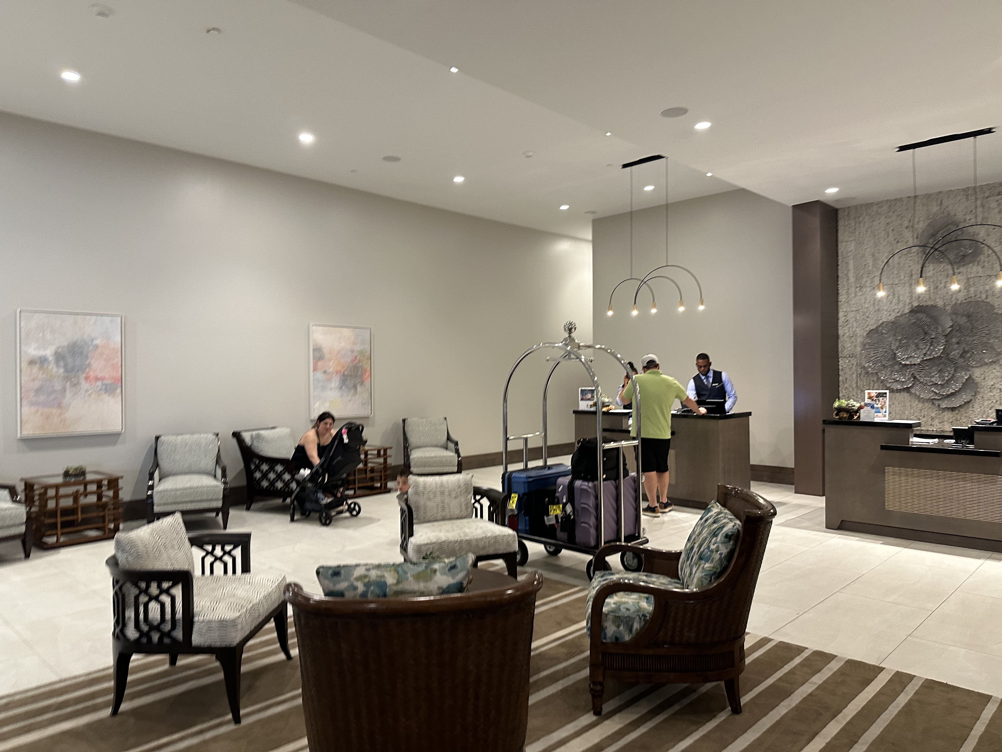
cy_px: 376
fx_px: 695
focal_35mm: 24
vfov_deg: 56.8
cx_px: 501
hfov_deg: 71.6
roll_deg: +1.3
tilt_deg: +2.0
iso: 320
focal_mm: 6.86
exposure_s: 1/60
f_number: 1.78
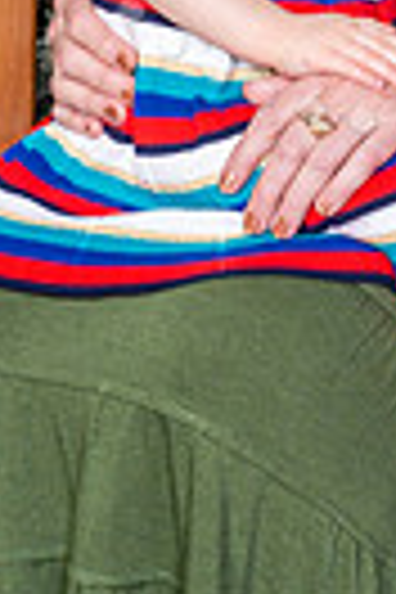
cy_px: -292
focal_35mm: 289
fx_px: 4768
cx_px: 416
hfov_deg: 4.7
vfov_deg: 7.0
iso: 400
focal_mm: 85
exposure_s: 1/125
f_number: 8
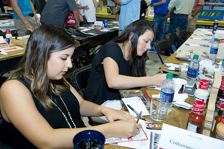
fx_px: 199
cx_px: 112
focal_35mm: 32
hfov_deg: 58.7
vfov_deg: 41.1
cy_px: 74
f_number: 5
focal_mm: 32
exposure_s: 1/80
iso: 1250
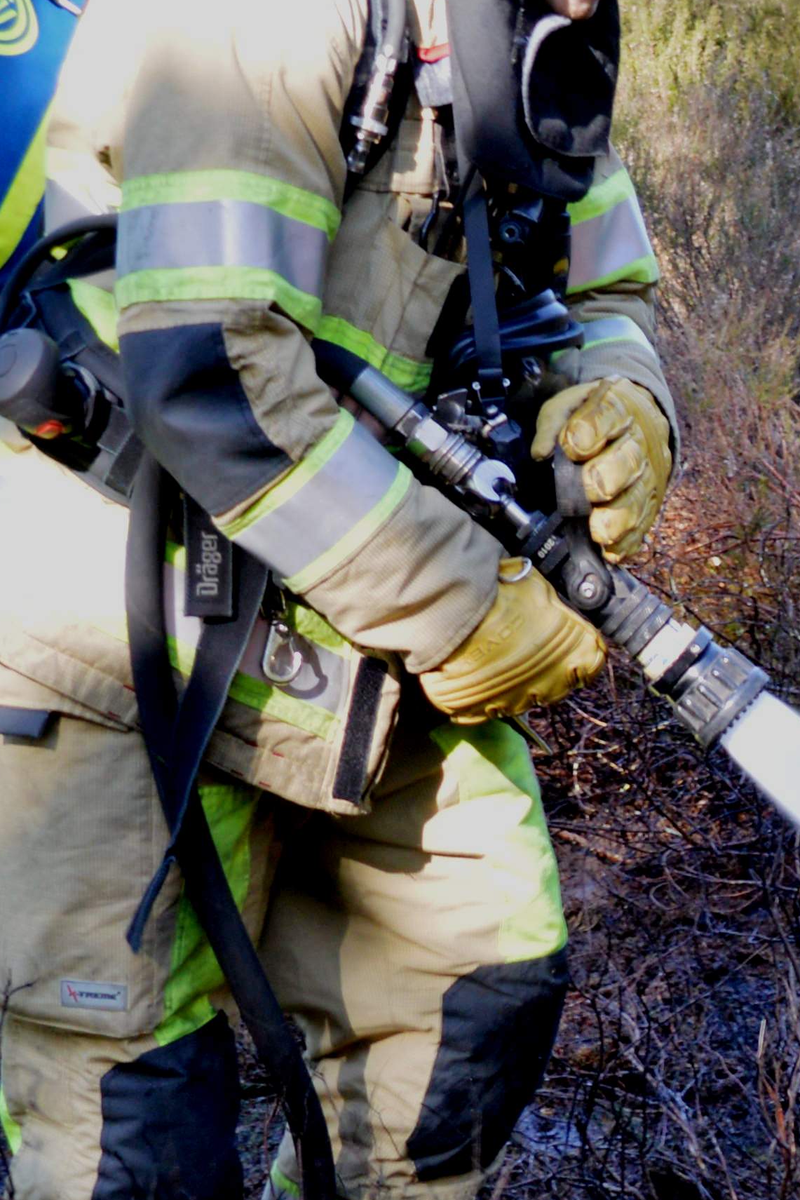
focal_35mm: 137
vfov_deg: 14.9
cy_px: 891
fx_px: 4565
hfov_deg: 9.8
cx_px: 1088
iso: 360
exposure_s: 1/125
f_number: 5.6
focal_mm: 26
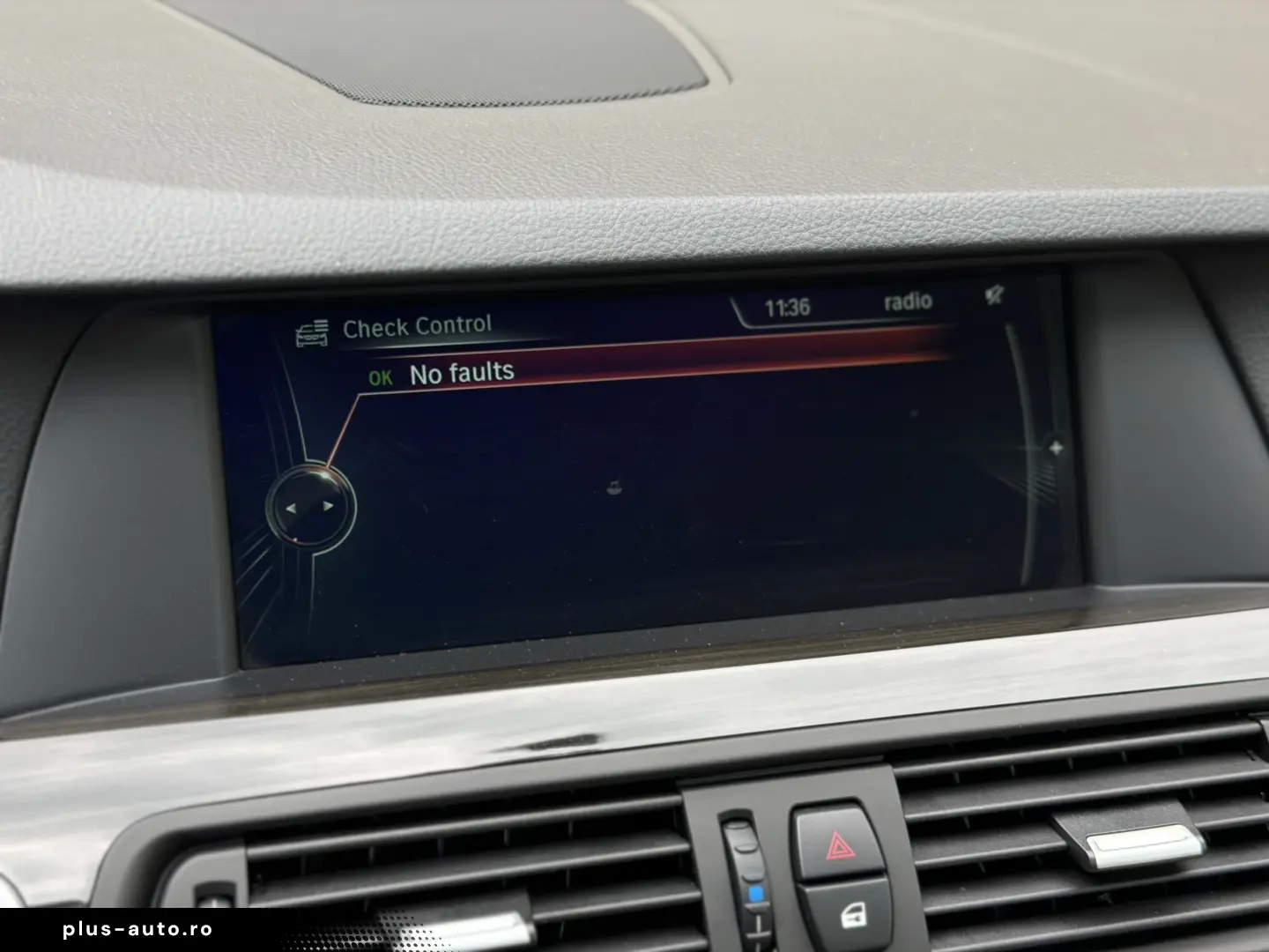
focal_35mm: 48
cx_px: 634
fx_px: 1760
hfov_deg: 39.7
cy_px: 476
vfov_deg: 30.3
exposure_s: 1/259
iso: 80
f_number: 1.78
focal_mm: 6.76
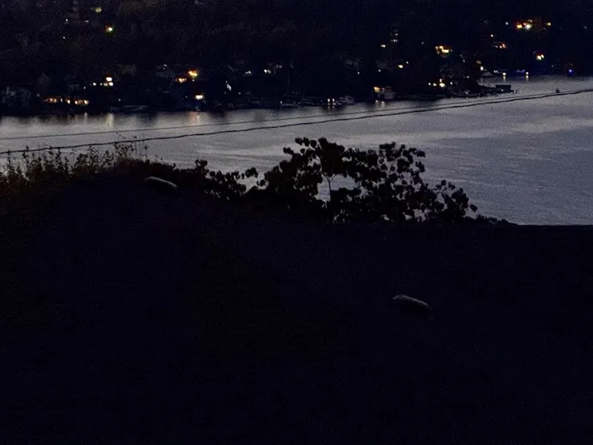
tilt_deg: -0.1
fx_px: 4489
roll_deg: -0.5
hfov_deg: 7.6
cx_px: 387
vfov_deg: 5.7
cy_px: -11
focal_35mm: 262
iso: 2000
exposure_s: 1/24
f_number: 2.8
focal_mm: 15.66
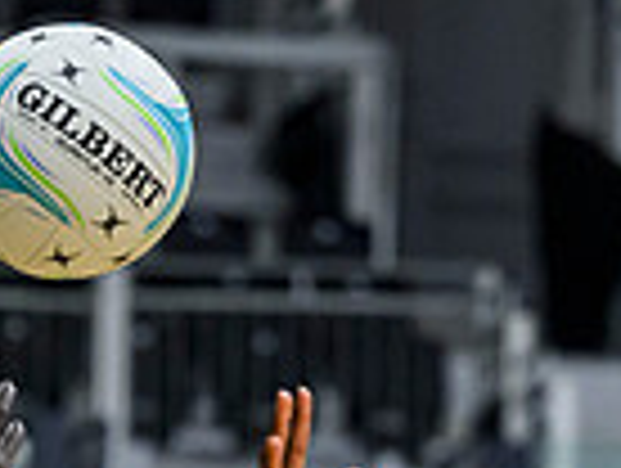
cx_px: -102
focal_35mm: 606
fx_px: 10890
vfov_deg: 2.4
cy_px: 1275
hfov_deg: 3.3
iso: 4000
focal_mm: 102
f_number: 3.2
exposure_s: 1/1000
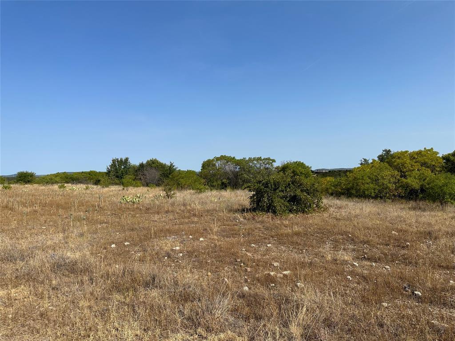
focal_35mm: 24
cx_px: 228
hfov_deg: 71.6
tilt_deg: -0.3
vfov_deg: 56.8
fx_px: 315
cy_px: 170
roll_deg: +1.9
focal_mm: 6.86
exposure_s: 1/6211
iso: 80
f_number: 1.78
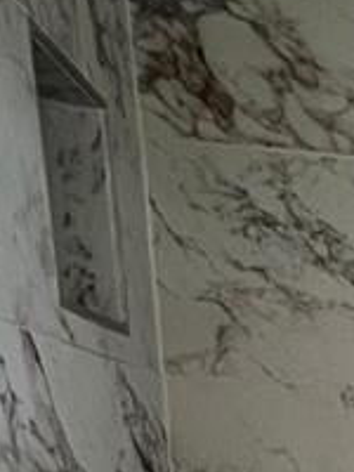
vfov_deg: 19.0
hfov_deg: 15.1
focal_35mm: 78
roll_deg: -2.5
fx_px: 1064
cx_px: 720
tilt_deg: -18.4
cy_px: 854
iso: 125
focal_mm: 1.57
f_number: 1.8
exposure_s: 1/99
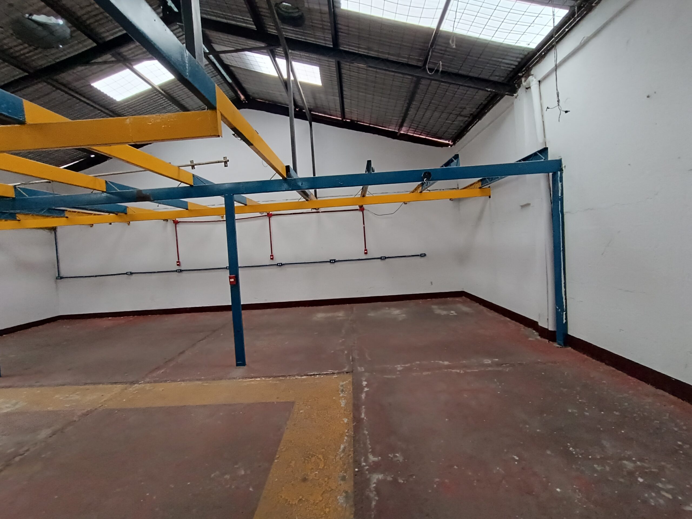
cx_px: 346
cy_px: 260
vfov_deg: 78.1
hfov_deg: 94.5
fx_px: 320
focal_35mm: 16
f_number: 2.2
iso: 252
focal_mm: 1.66
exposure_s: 1/50
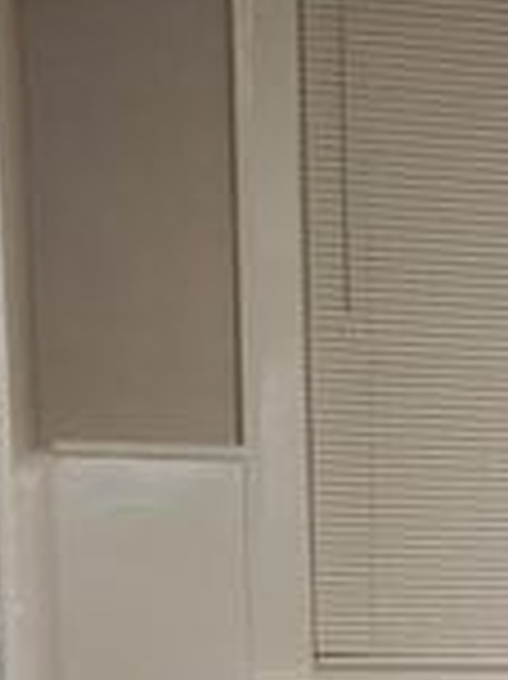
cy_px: 939
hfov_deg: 12.1
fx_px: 2253
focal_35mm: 115
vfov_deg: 16.0
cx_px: 809
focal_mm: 4.3
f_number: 1.5
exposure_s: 1/24
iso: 125
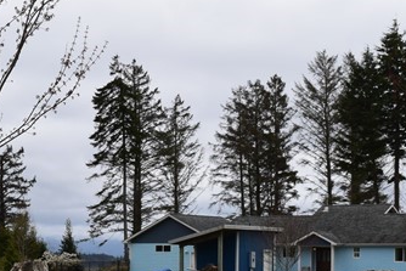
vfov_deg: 11.6
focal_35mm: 117
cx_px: -56
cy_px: 277
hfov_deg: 16.9
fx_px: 1320
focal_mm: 24
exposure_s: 1/500
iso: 400
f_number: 11
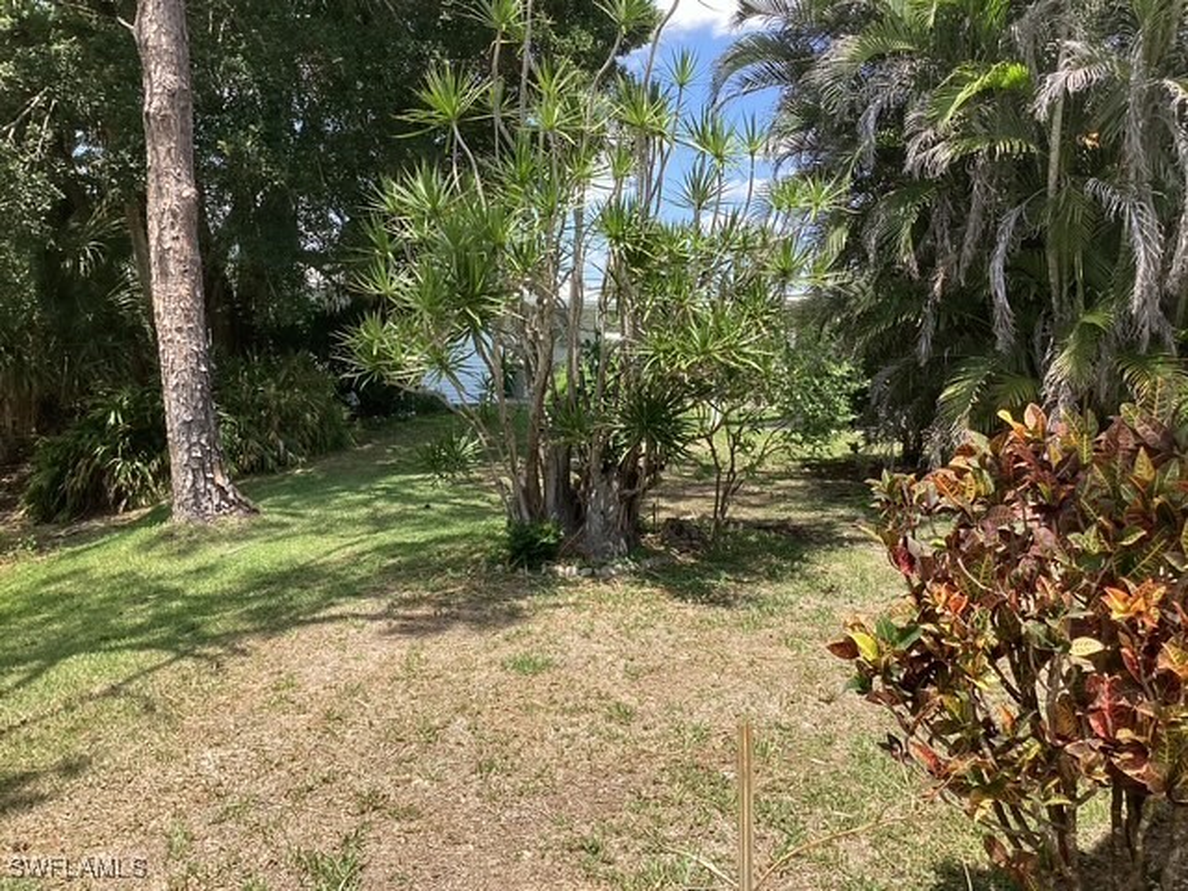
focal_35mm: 31
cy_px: 446
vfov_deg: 45.4
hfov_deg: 58.4
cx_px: 594
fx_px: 1064
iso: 25
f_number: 2.4
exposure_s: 1/691
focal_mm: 3.3
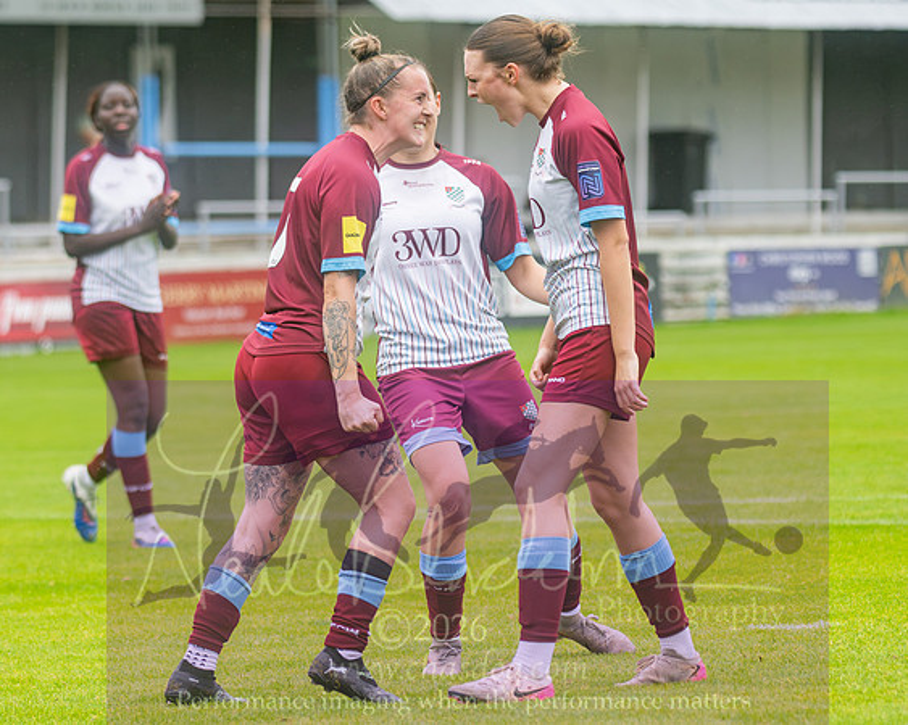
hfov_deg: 6.9
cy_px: 444
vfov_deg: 5.5
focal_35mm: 279
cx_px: 283
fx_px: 7487
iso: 450
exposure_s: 1/1600
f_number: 2.8
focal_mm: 135
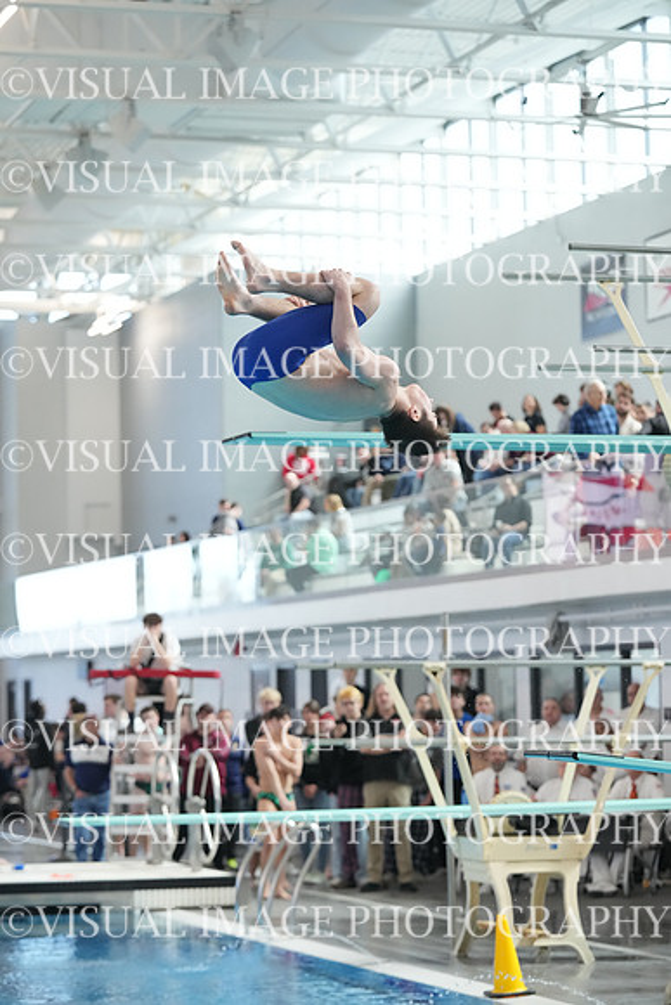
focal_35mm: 107
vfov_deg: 19.1
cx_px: 336
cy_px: 502
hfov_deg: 12.8
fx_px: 2990
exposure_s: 1/1600
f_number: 4
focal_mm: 107
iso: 4000
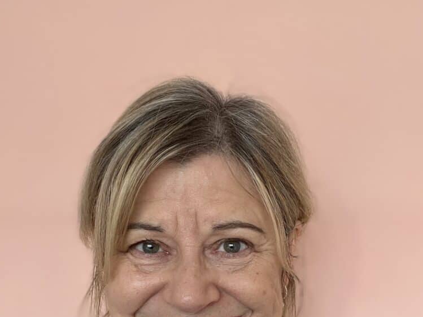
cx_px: 212
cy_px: 261
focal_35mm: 41
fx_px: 501
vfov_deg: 33.9
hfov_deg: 45.8
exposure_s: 1/60
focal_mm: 2.71
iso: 100
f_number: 2.2
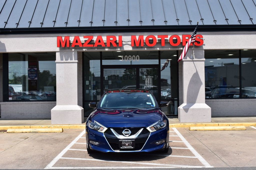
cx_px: 128
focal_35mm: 46
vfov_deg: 28.9
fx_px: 331
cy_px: 85
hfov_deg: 42.3
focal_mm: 31
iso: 320
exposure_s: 1/500
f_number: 11
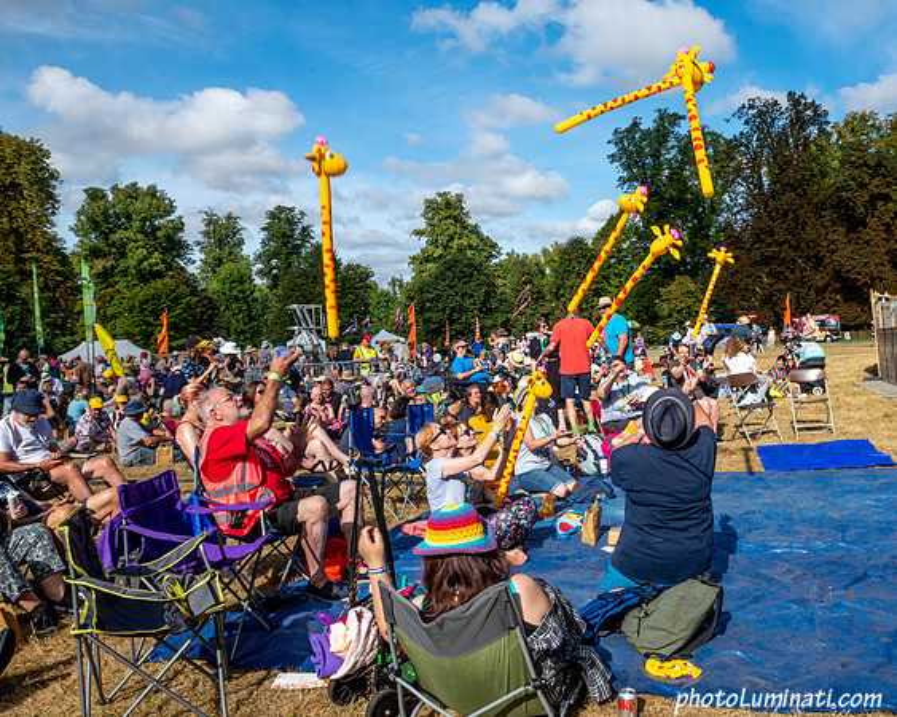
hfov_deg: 56.3
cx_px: 571
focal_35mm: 31
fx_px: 823
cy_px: 343
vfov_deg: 47.0
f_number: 22
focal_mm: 24
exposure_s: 1/200
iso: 500
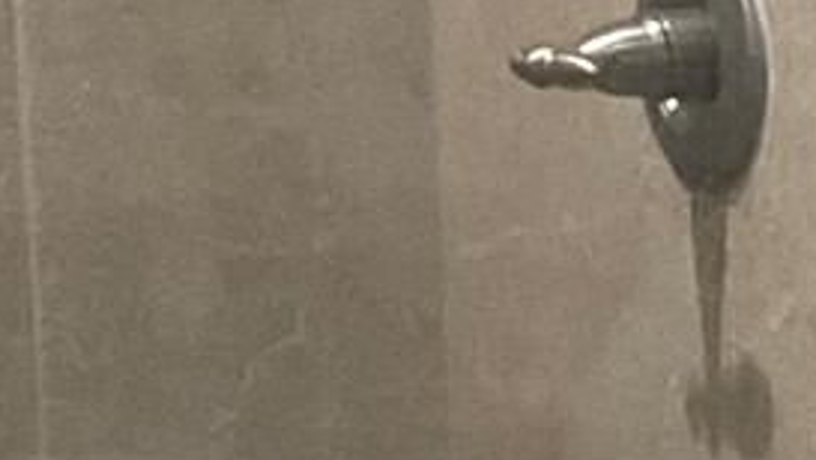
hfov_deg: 8.4
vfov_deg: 5.1
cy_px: 427
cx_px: 1907
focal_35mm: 237
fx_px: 5131
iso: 200
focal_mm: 3
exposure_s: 1/40
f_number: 1.8
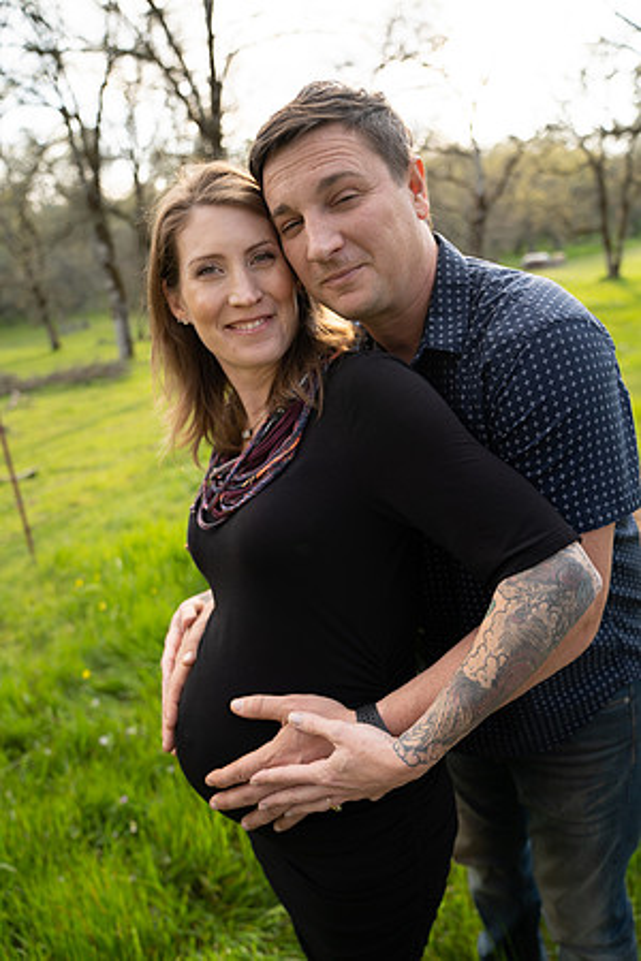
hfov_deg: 53.1
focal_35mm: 24
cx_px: 320
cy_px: 480
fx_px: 641
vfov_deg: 73.7
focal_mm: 24
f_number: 2.8
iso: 200
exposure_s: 1/250
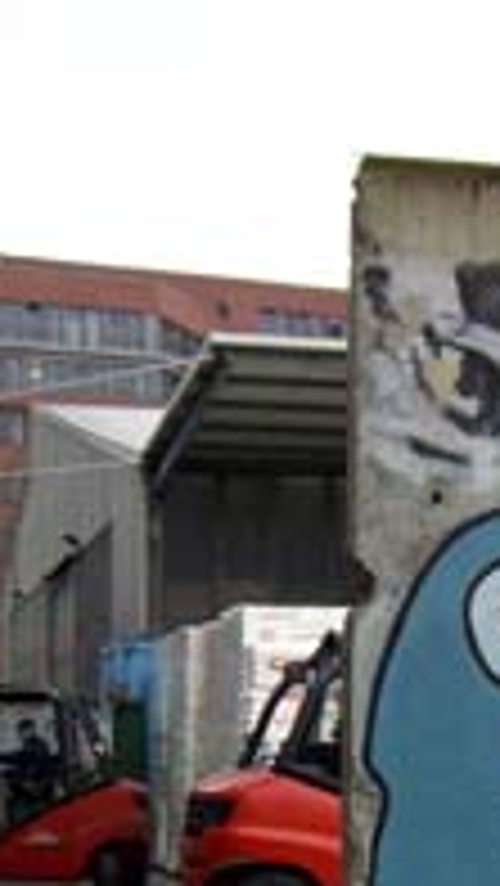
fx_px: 1977
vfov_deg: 24.7
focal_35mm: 84
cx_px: 446
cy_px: 756
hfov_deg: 14.3
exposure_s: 1/200
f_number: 2.7
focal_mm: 6.2
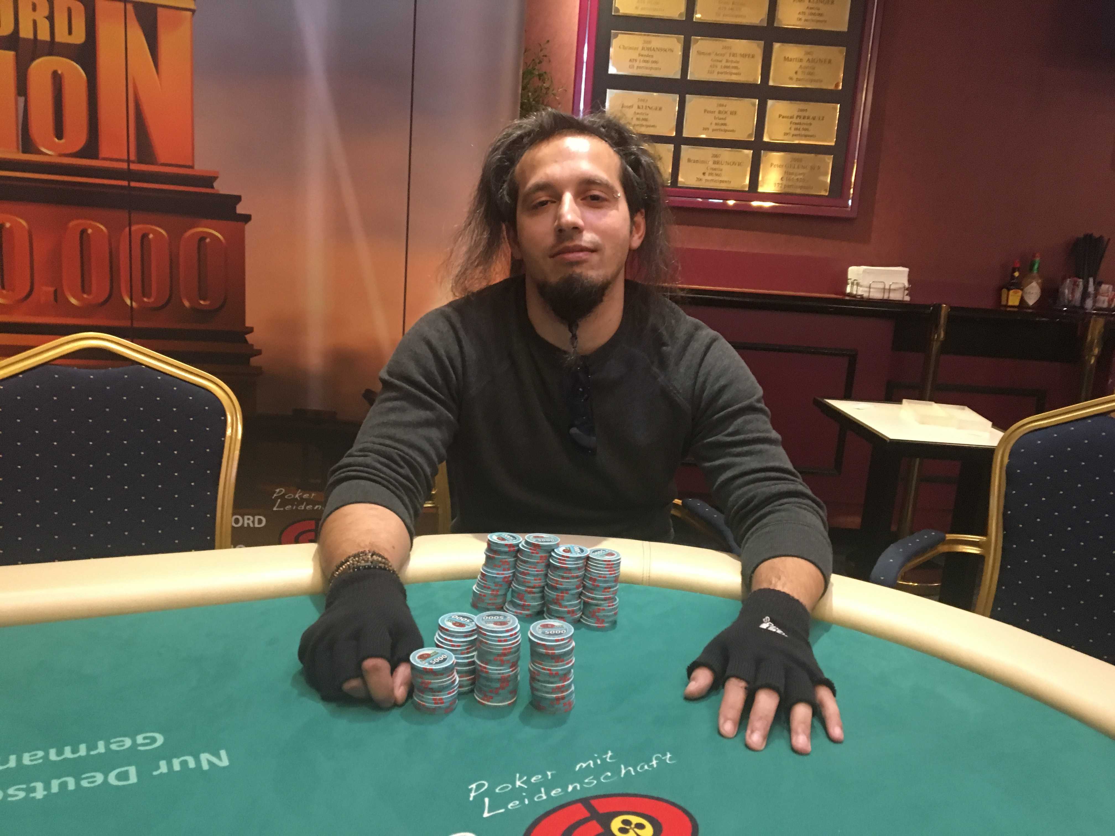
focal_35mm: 29
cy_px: 418
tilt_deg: -10.8
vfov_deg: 48.2
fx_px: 934
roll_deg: -4.1
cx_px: 558
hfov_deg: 61.7
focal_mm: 4.15
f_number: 2.2
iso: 400
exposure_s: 1/17
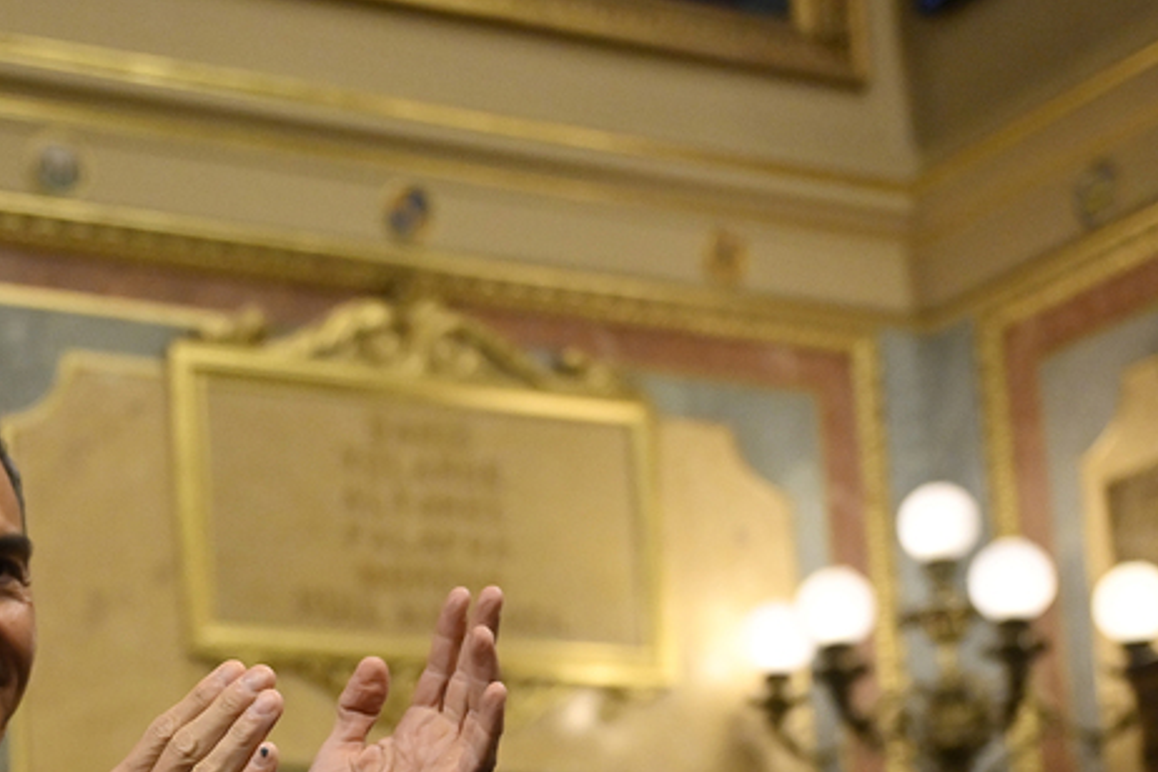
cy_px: 910
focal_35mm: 91
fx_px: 2927
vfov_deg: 14.6
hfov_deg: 22.0
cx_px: 158
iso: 2500
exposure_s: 1/500
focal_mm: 35
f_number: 2.8
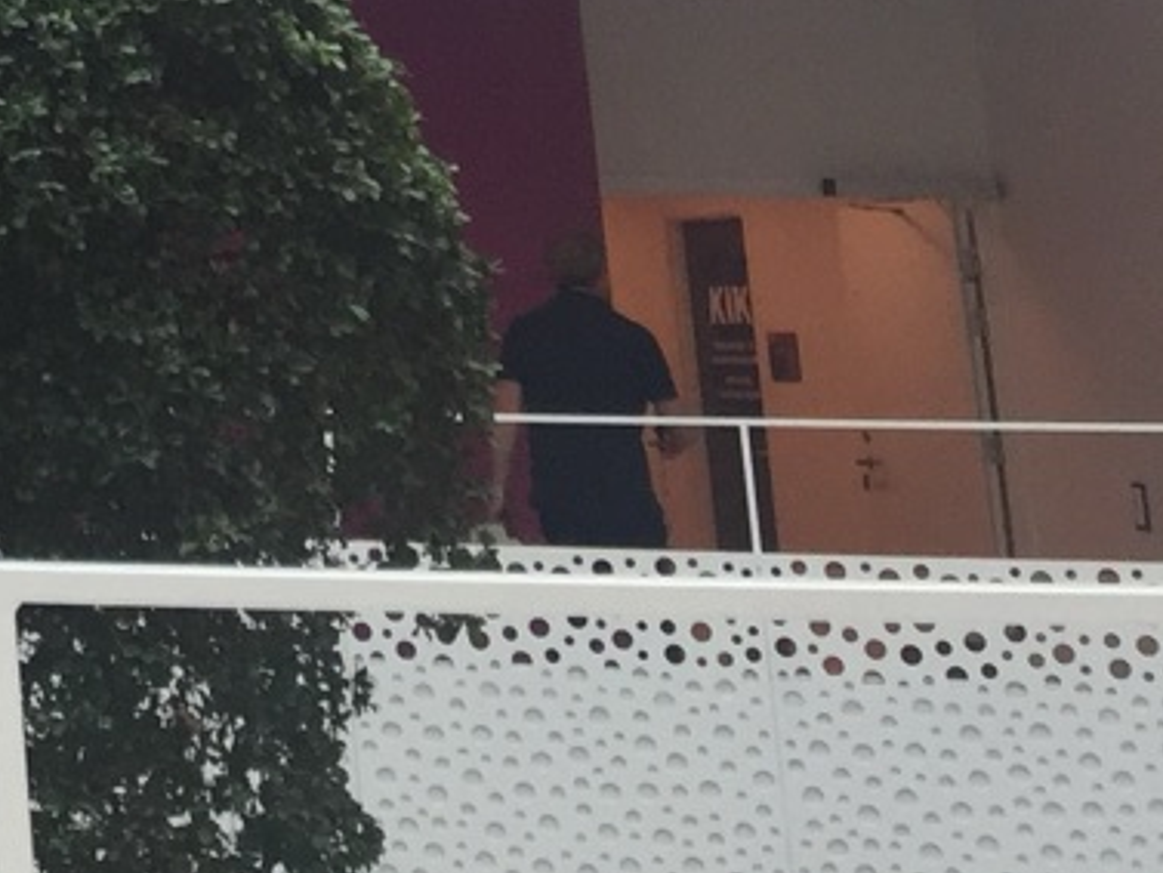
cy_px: -685
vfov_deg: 11.2
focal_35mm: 123
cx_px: -1299
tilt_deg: +15.1
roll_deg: +0.3
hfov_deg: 13.3
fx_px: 4134
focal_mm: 4.15
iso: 40
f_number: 2.2
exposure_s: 1/100
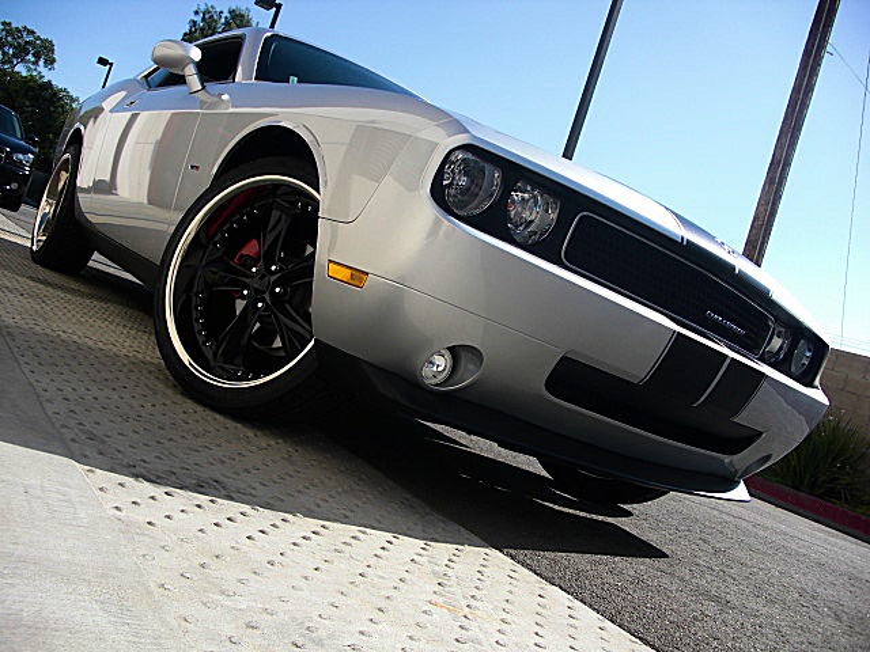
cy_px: 326
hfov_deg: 51.4
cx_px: 435
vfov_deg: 39.7
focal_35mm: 36
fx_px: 905
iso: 50
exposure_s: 1/800
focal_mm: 6.3
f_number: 2.8
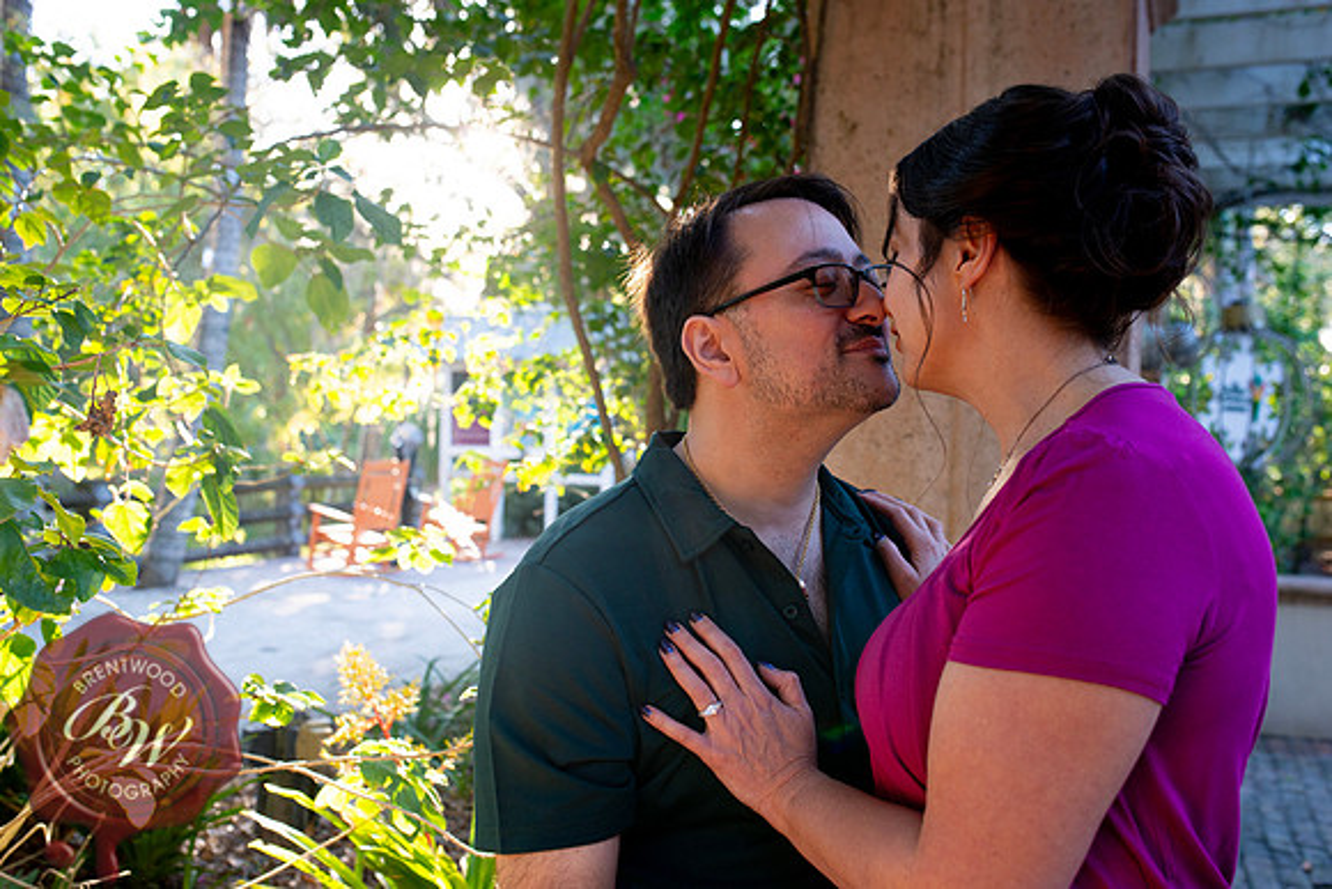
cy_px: 444
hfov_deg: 54.4
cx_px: 666
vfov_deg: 37.9
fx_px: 1295
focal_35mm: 35
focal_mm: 35
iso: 640
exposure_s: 1/200
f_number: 4.5
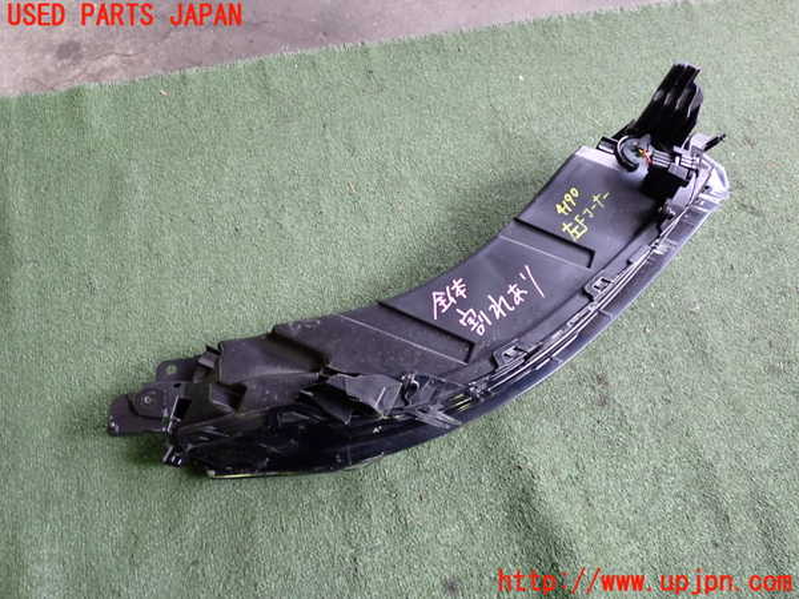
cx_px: 400
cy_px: 300
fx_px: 692
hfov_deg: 60.0
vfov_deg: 46.8
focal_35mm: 30
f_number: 2.3
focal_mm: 5.4
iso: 200
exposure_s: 1/40
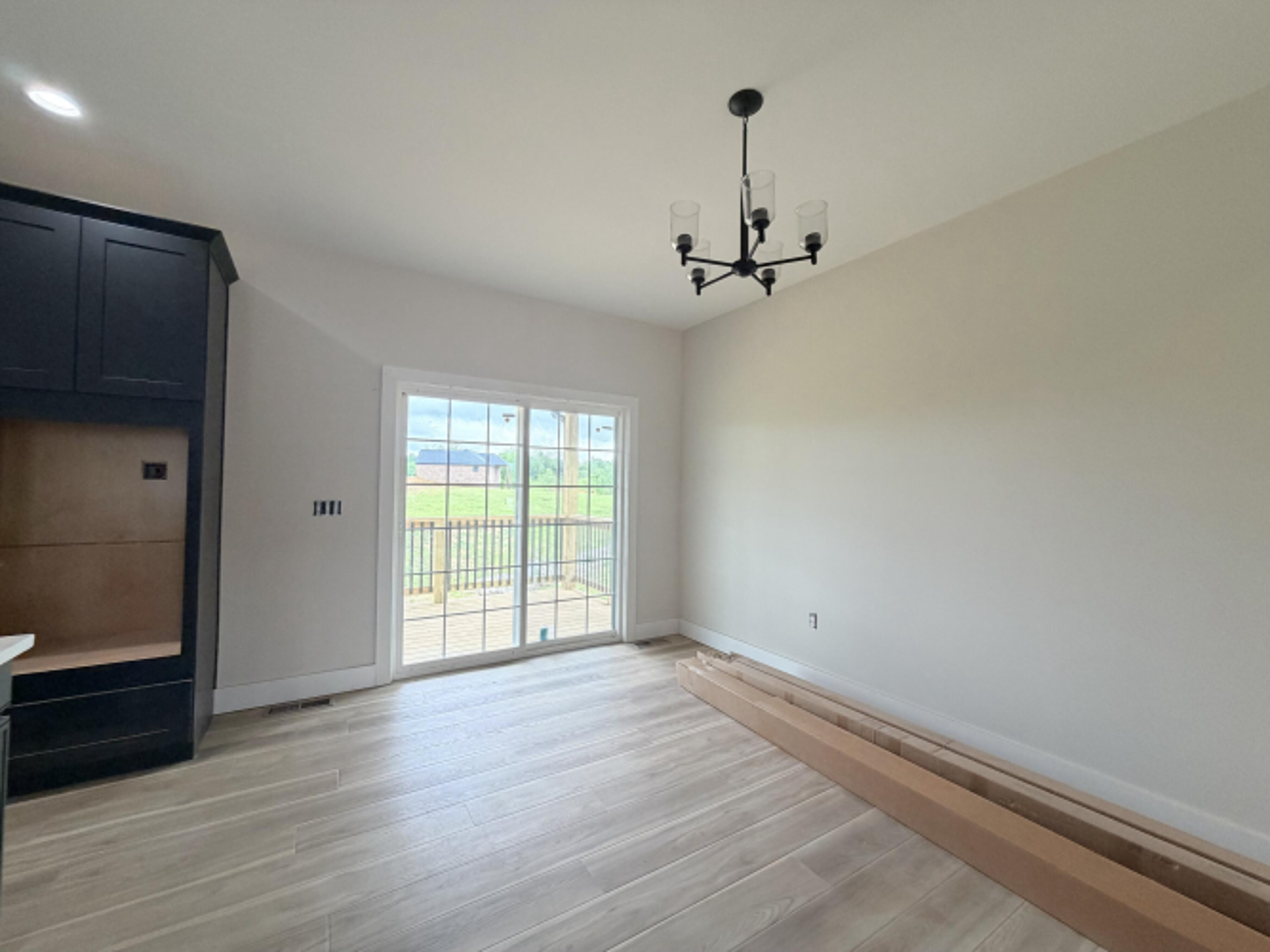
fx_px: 514
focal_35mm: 14
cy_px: 476
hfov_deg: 102.1
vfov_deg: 85.7
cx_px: 635
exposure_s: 1/120
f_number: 2.2
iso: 200
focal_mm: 2.22
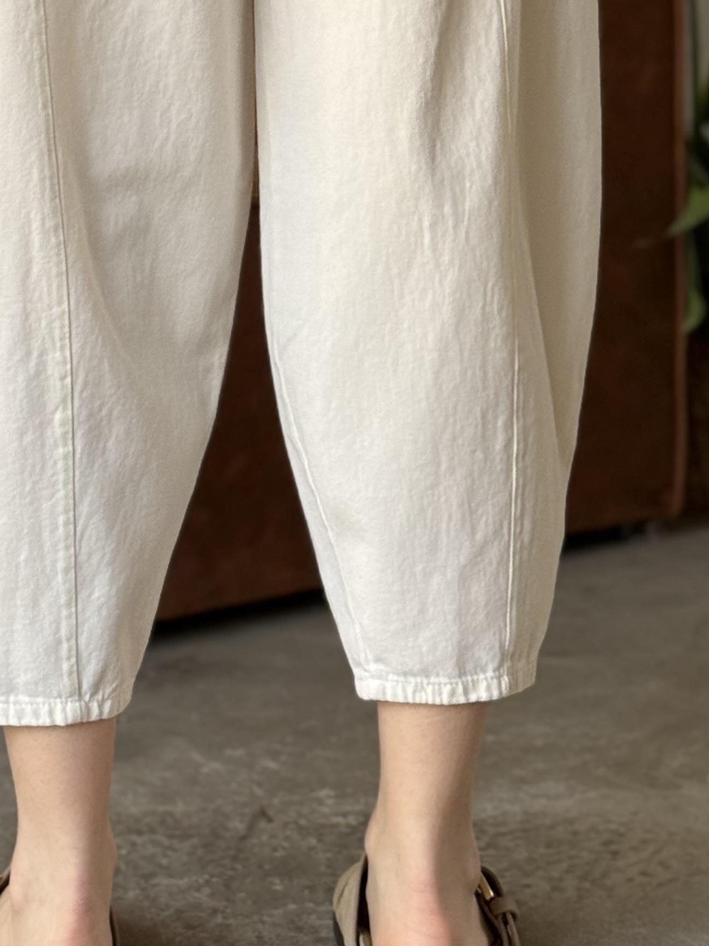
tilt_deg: -2.1
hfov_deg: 13.3
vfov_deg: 17.4
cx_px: 267
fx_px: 3031
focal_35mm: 111
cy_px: 61
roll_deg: +0.6
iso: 100
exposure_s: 1/83
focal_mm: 6.76
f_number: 1.78
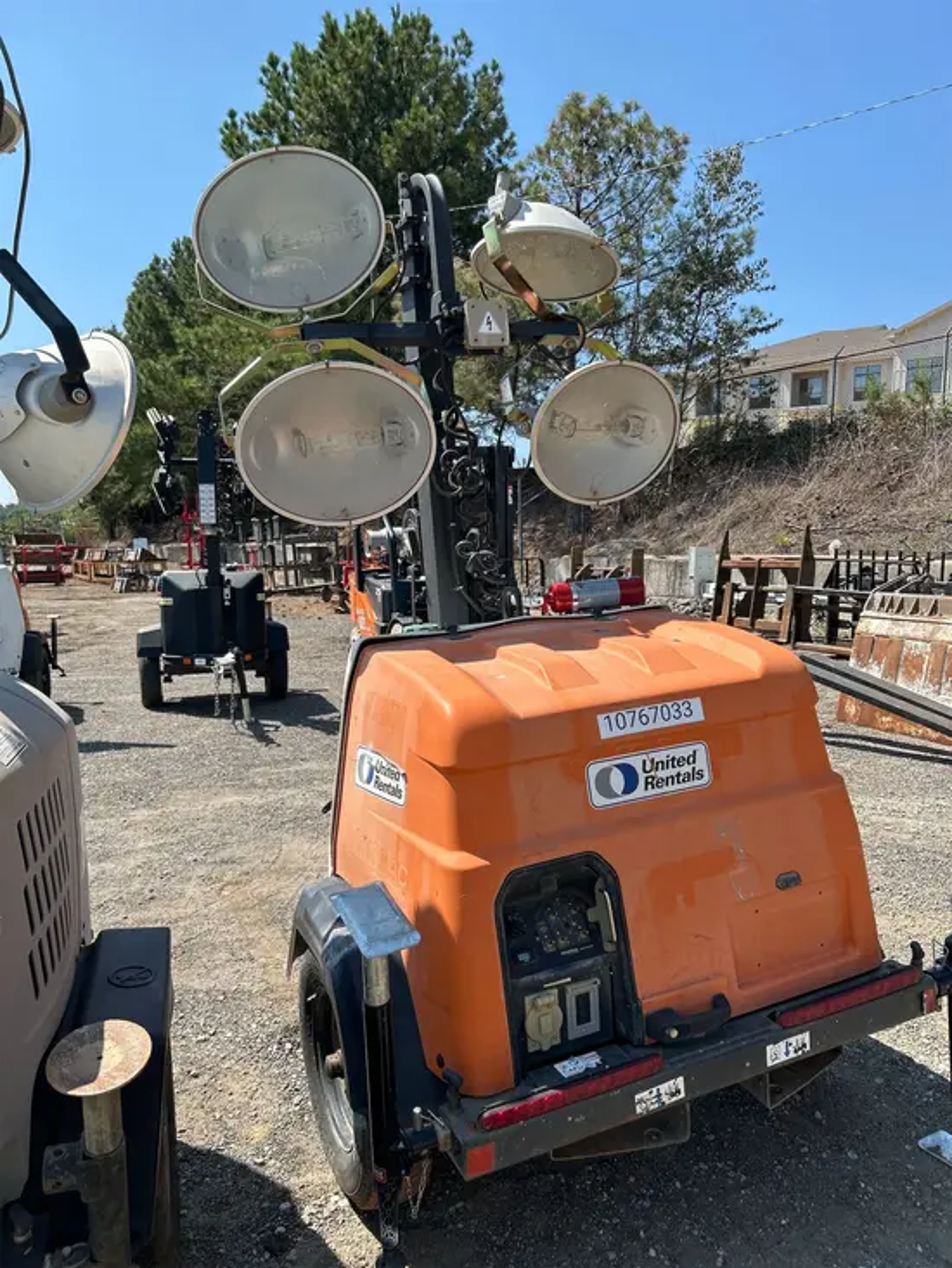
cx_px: 476
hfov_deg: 53.1
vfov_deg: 67.3
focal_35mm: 26
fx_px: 953
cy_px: 634
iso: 50
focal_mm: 5.7
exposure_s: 1/2632
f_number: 1.5
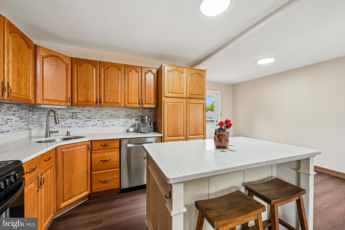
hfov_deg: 104.3
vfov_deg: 81.2
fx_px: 134
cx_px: 172
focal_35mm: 14
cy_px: 115
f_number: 8
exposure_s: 1/13
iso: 400
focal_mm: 14
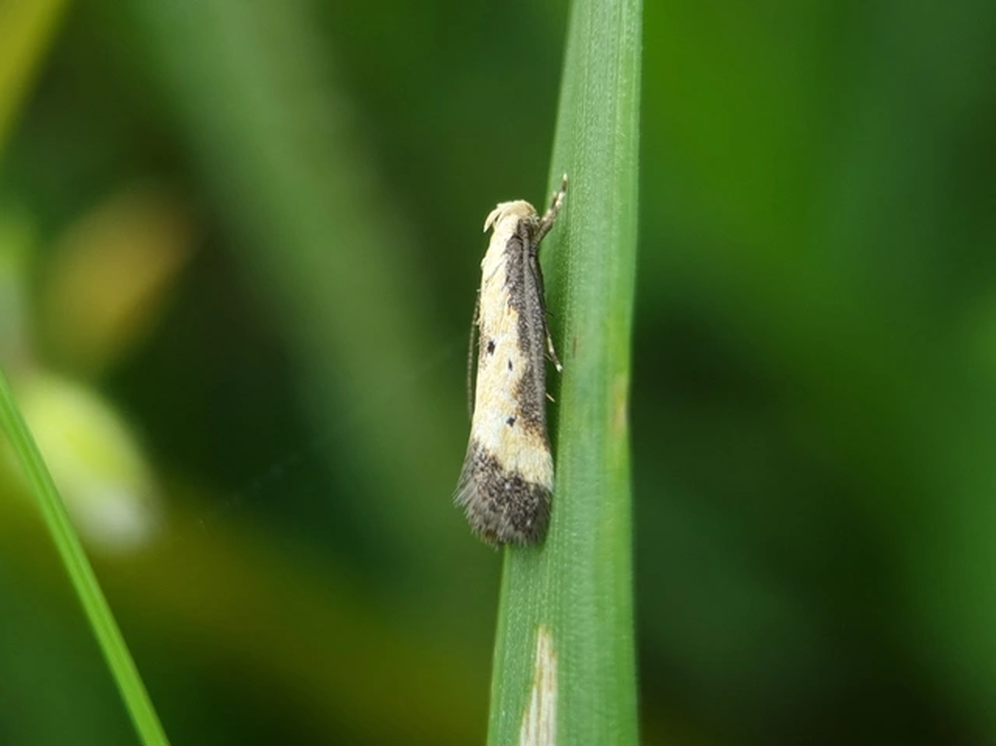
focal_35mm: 26
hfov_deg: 67.3
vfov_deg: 53.0
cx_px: 498
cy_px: 373
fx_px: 748
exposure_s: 1/286
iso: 50
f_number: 1.8
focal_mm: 5.4
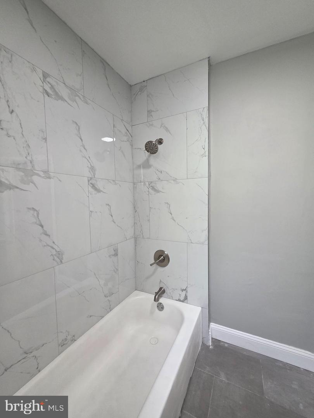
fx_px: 157
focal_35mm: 13
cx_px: 157
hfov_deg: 89.9
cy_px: 209
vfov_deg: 106.2
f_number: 1.9
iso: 250
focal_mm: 2.2
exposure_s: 1/120
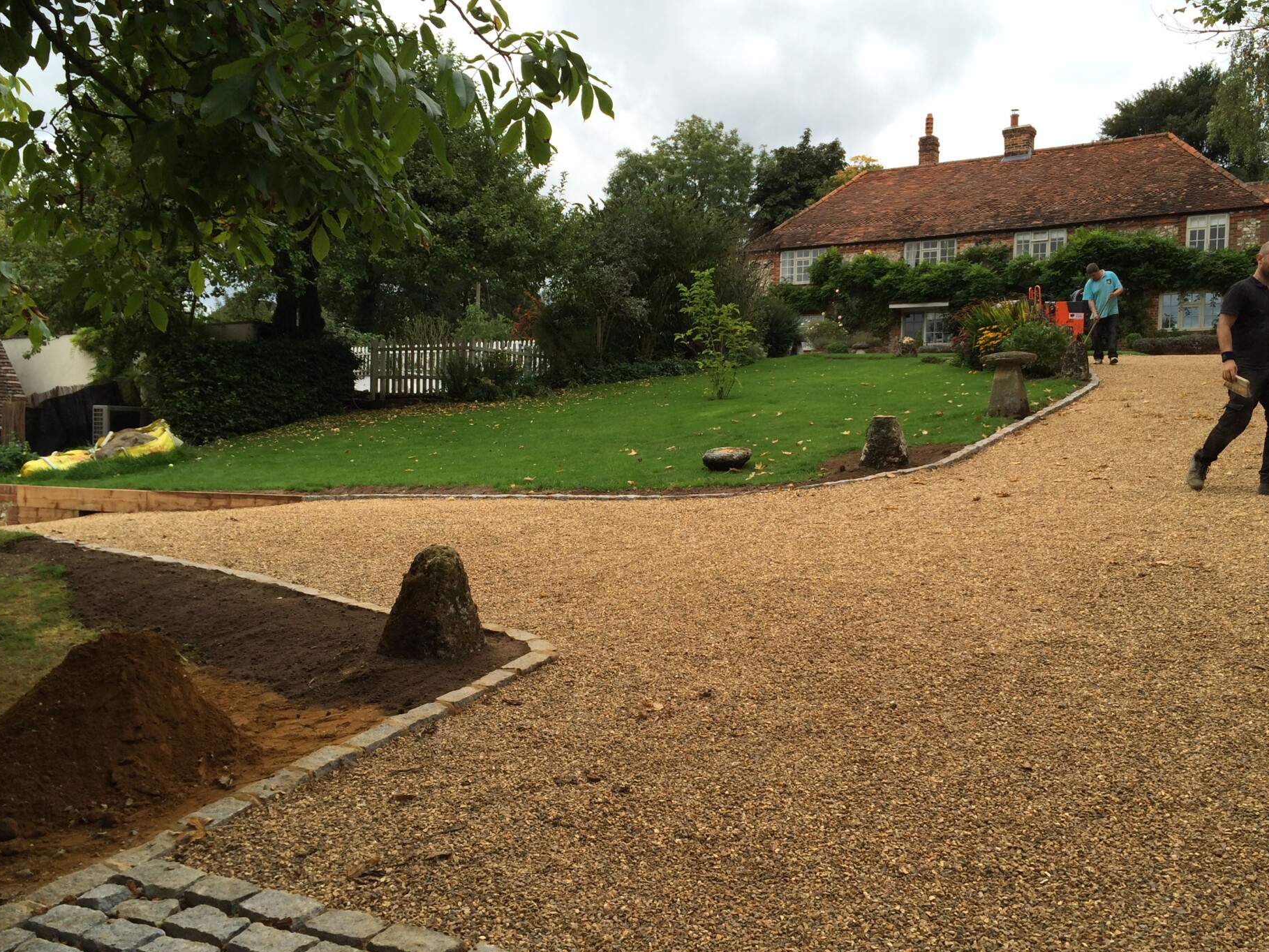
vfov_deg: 42.9
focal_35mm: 33
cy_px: 512
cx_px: 681
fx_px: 1210
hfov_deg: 55.3
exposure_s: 1/578
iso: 32
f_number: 2.2
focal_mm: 4.12
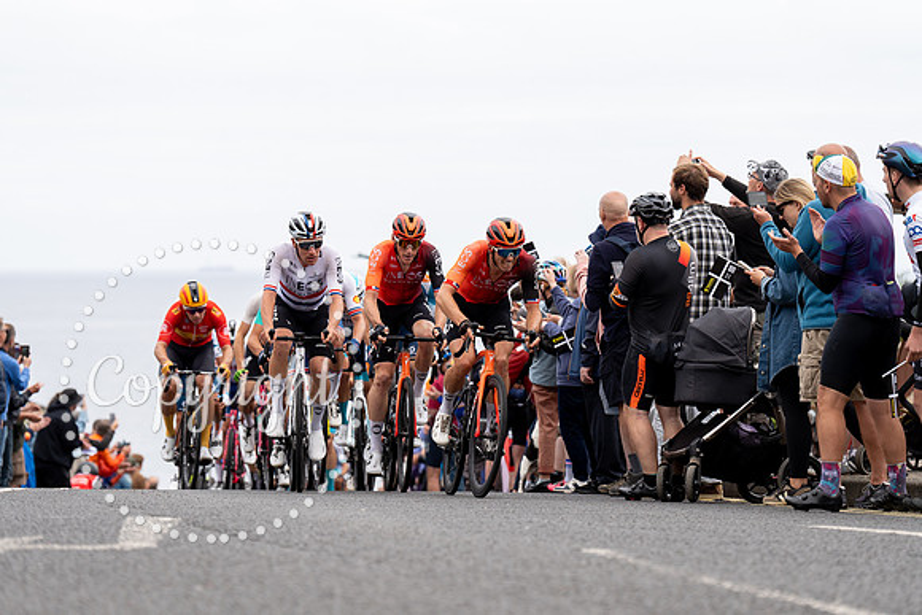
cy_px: 308
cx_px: 461
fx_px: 3612
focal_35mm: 141
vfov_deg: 9.7
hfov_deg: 14.5
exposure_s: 1/1000
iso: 320
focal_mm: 141
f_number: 3.5
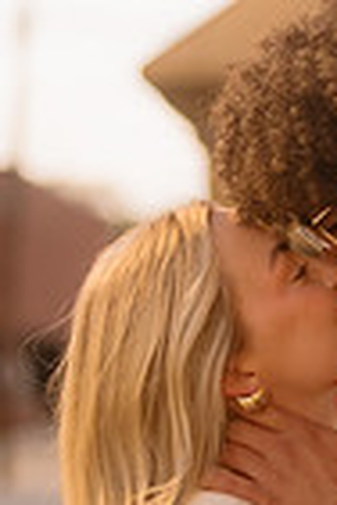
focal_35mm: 160
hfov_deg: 8.5
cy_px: 405
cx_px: 441
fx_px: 2246
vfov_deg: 12.8
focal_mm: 50
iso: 1000
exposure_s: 1/125
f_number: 1.4
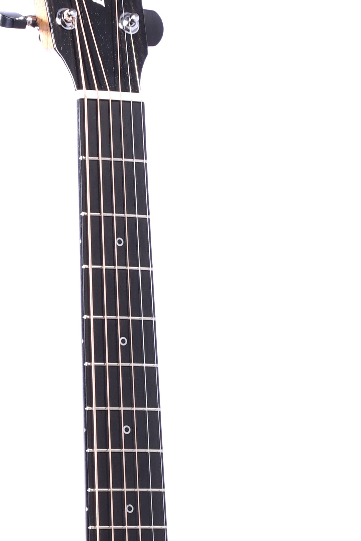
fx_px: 3473
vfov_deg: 8.8
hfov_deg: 5.9
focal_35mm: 231
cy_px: 625
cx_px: 84
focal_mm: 62
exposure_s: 1/50
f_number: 20
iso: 100
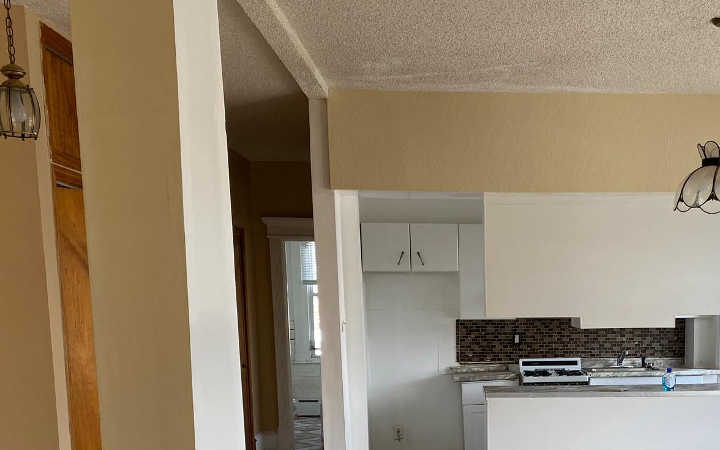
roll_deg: +0.0
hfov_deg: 40.8
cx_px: 530
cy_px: 451
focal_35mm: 48
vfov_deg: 25.5
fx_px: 942
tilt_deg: -9.1
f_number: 1.8
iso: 64
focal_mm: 4.25
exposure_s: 1/121
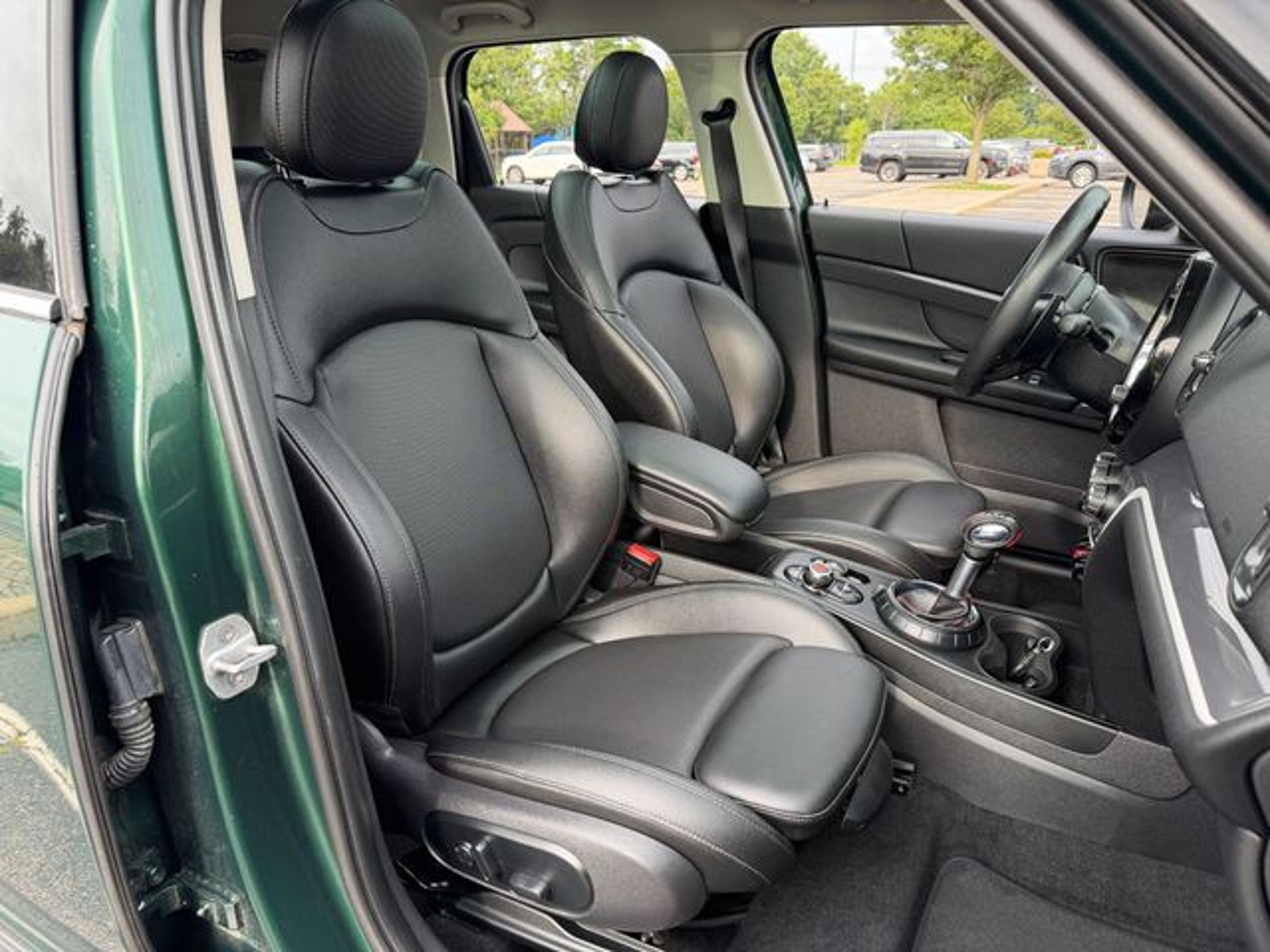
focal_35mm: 24
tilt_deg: -20.1
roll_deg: +0.4
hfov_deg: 71.6
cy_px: 476
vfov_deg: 56.8
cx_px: 635
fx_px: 881
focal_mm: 6.76
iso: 100
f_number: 1.78
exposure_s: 1/190
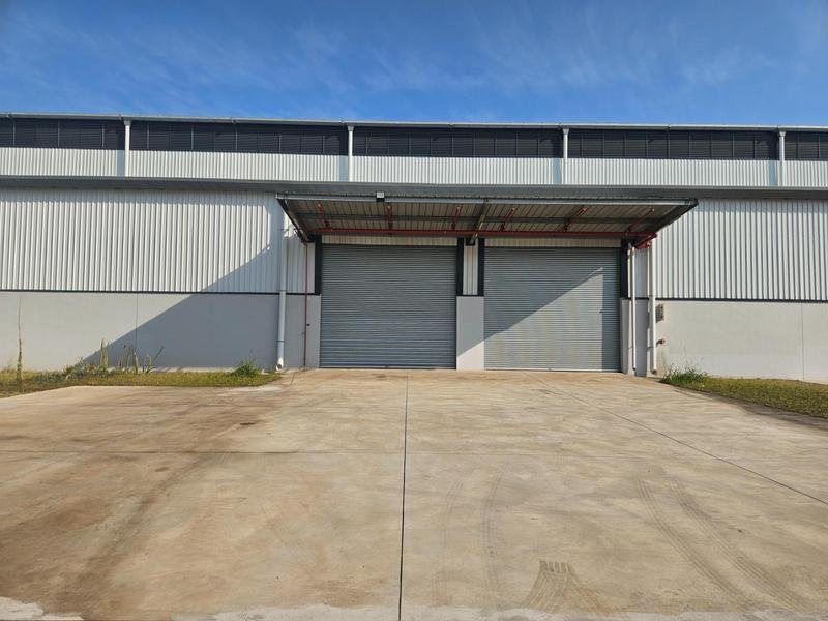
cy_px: 310
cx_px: 414
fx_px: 550
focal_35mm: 23
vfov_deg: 58.9
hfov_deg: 73.9
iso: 25
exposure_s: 1/2346
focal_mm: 5.4
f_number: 1.8
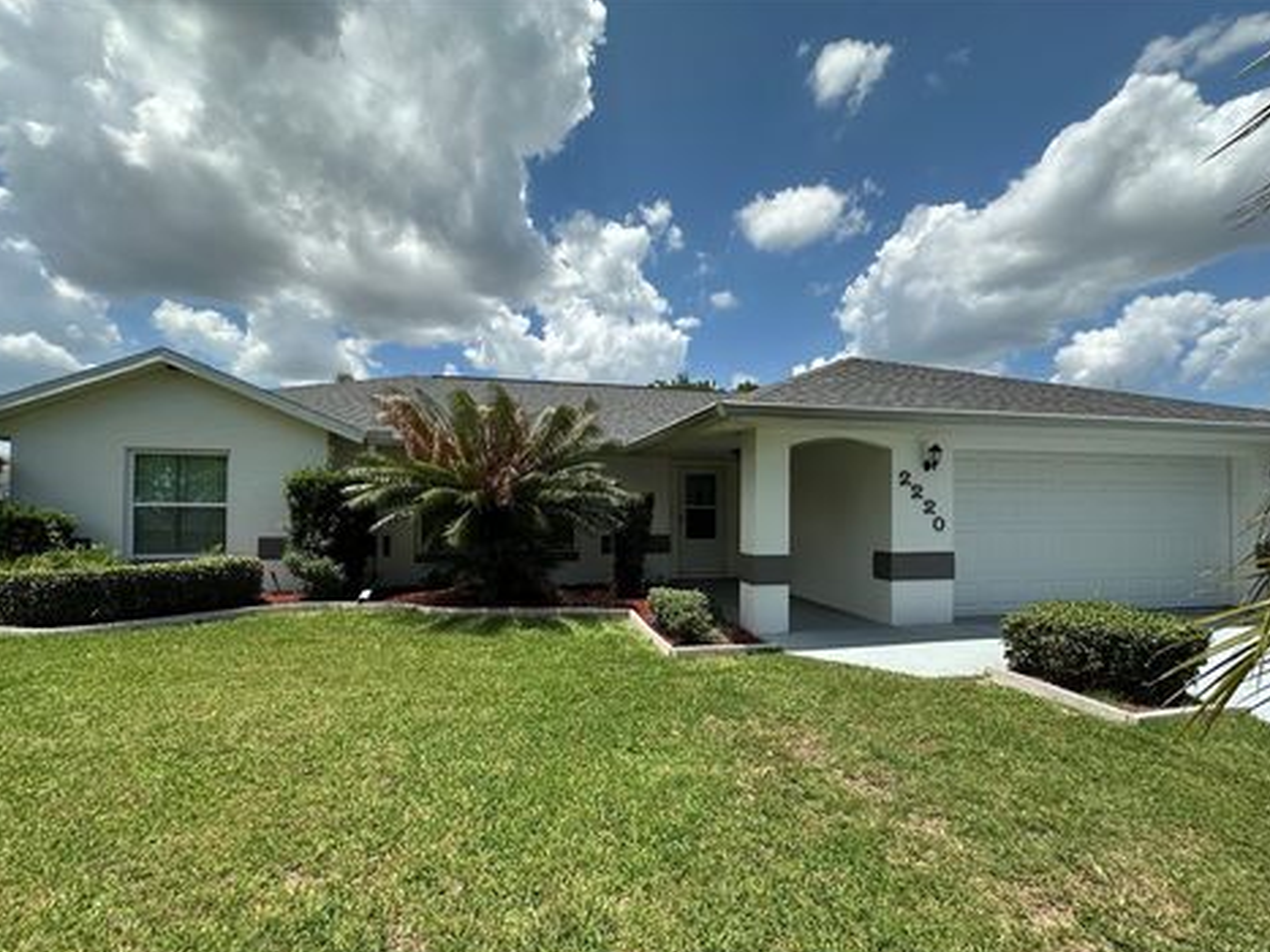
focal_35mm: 15
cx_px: 612
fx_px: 550
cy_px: 502
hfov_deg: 98.1
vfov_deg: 81.6
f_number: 2.2
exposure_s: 1/1595
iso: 40
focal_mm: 2.22
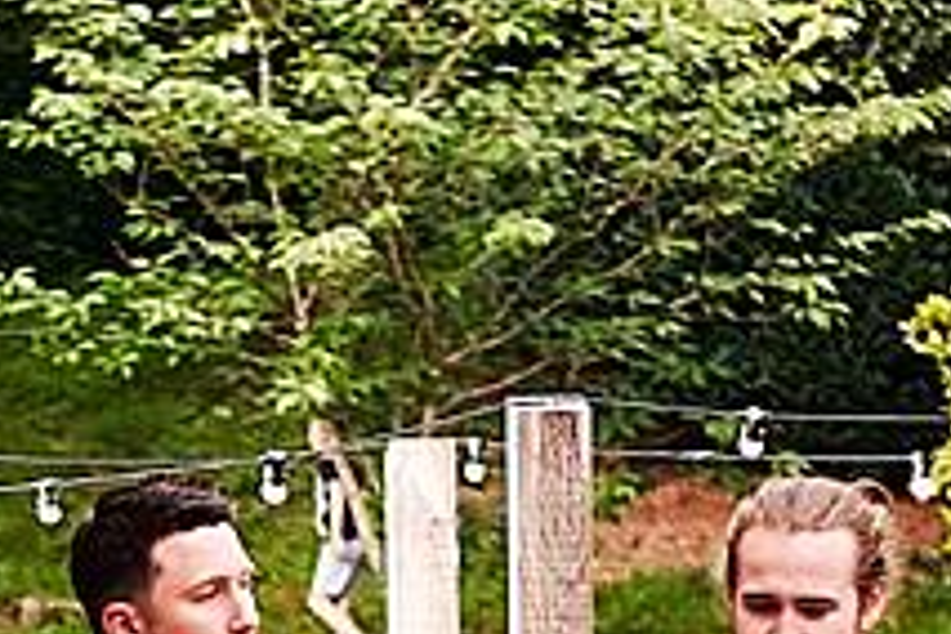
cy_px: 844
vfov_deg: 3.9
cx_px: 121
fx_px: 9298
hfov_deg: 5.8
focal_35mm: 352
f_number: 2
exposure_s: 1/2500
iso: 800
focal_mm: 50
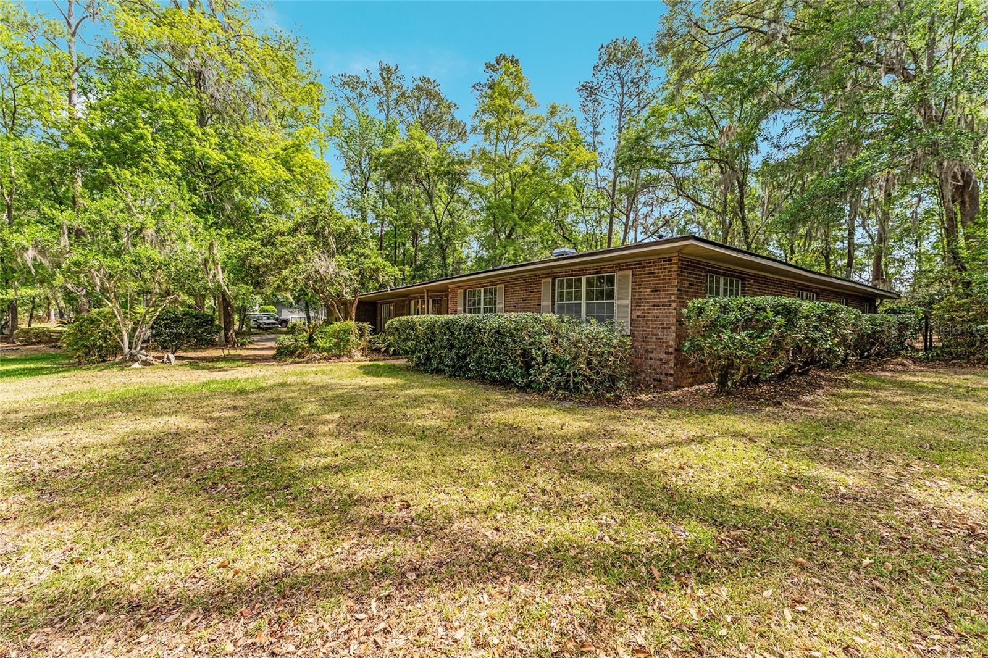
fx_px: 401
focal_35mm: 15
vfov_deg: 78.8
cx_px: 494
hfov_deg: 101.9
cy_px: 329
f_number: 7.1
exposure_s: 1/400
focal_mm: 14.6
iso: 400
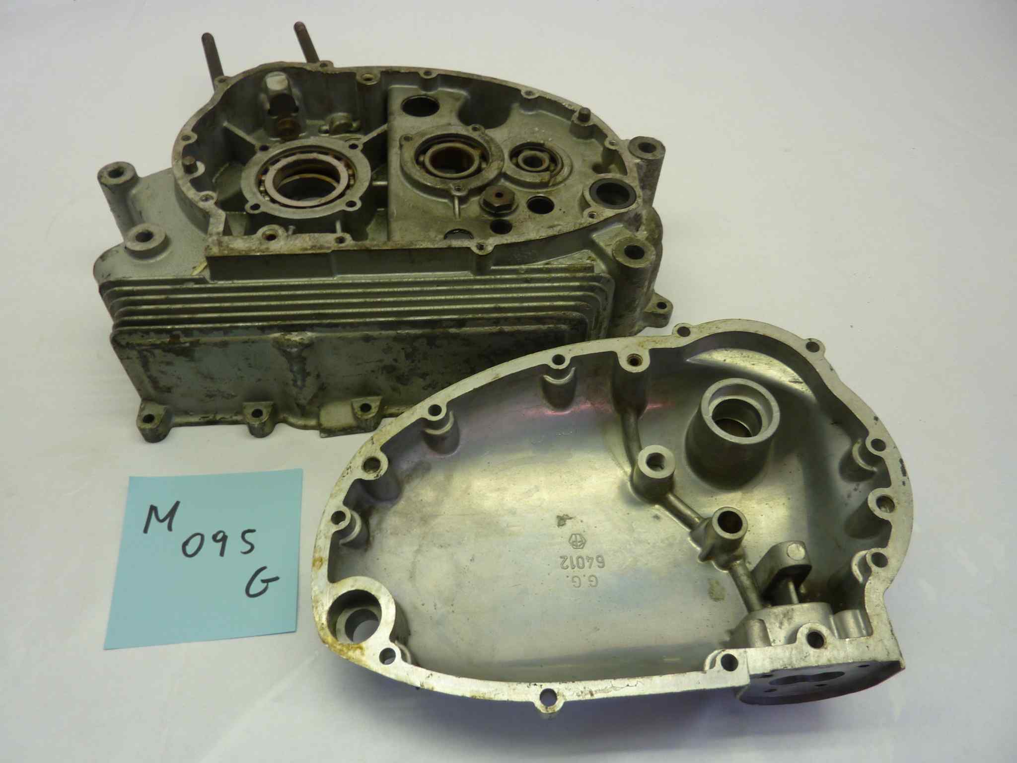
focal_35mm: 25
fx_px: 734
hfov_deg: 69.4
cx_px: 508
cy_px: 382
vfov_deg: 54.9
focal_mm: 4.1
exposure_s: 1/40
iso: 80
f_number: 3.3
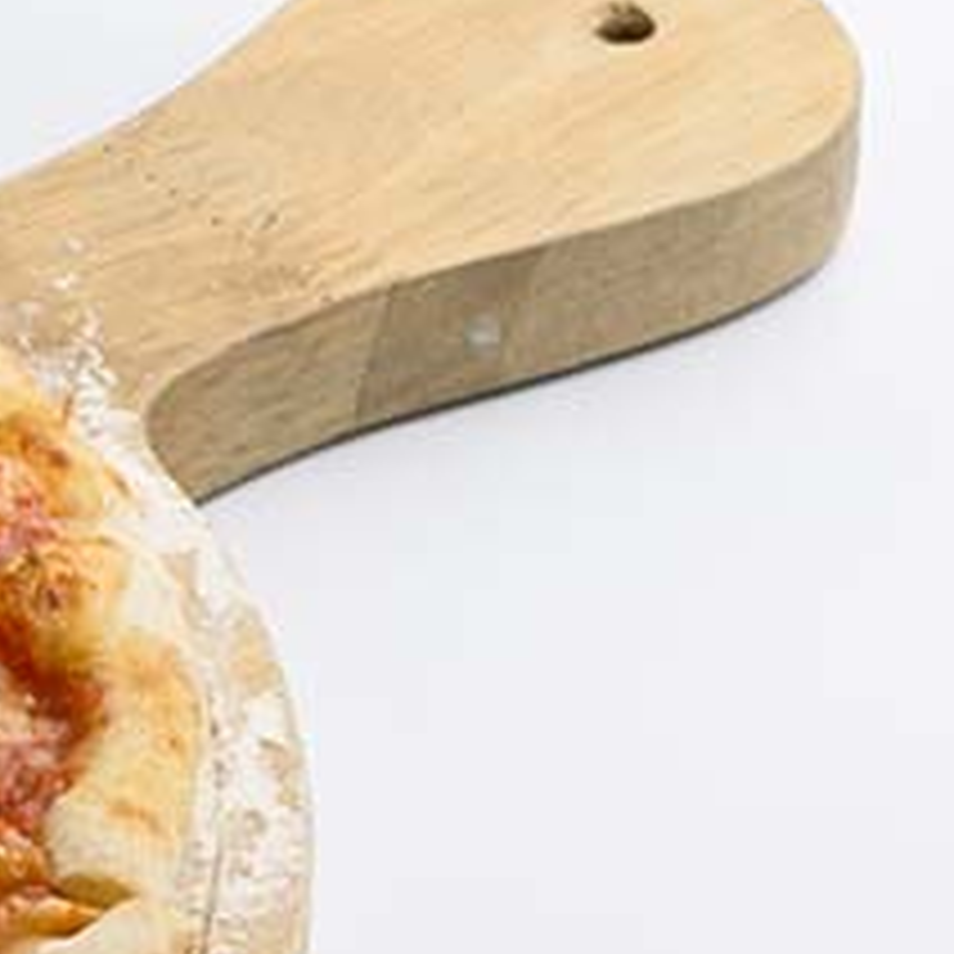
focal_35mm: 327
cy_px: 878
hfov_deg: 5.3
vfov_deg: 5.3
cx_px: -760
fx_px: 10196
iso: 80
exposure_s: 1/200
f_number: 8.5
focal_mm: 85
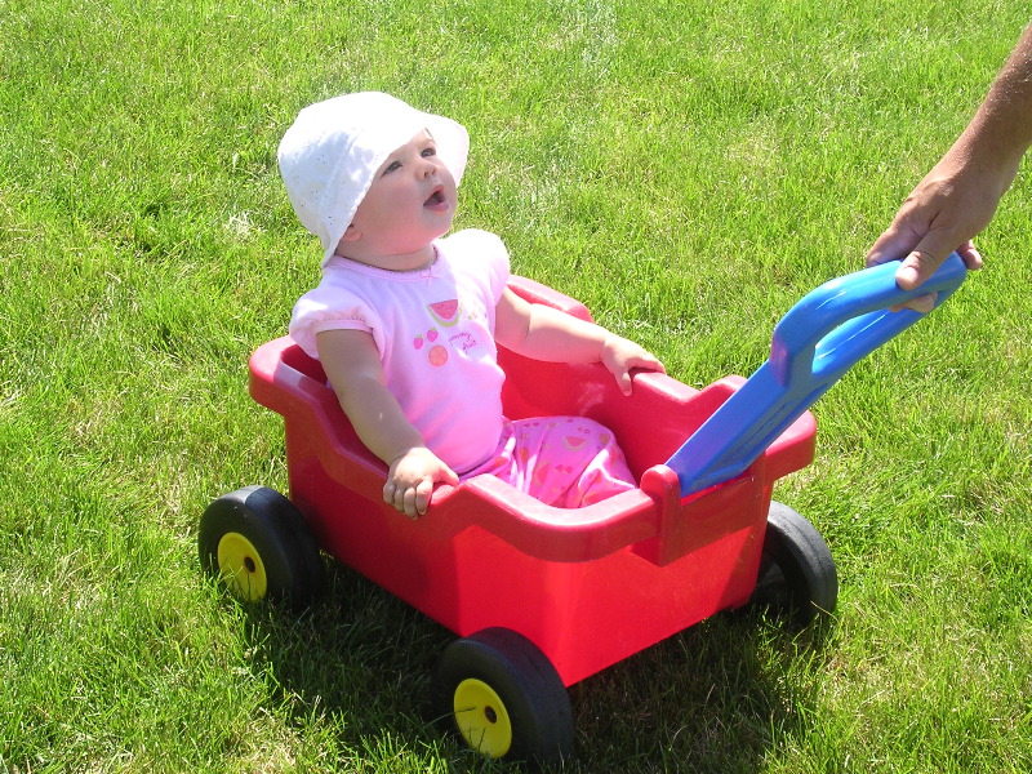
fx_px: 2266
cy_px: 387
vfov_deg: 19.4
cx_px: 516
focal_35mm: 76
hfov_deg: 25.7
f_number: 3.9
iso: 100
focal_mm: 11.6
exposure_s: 1/194
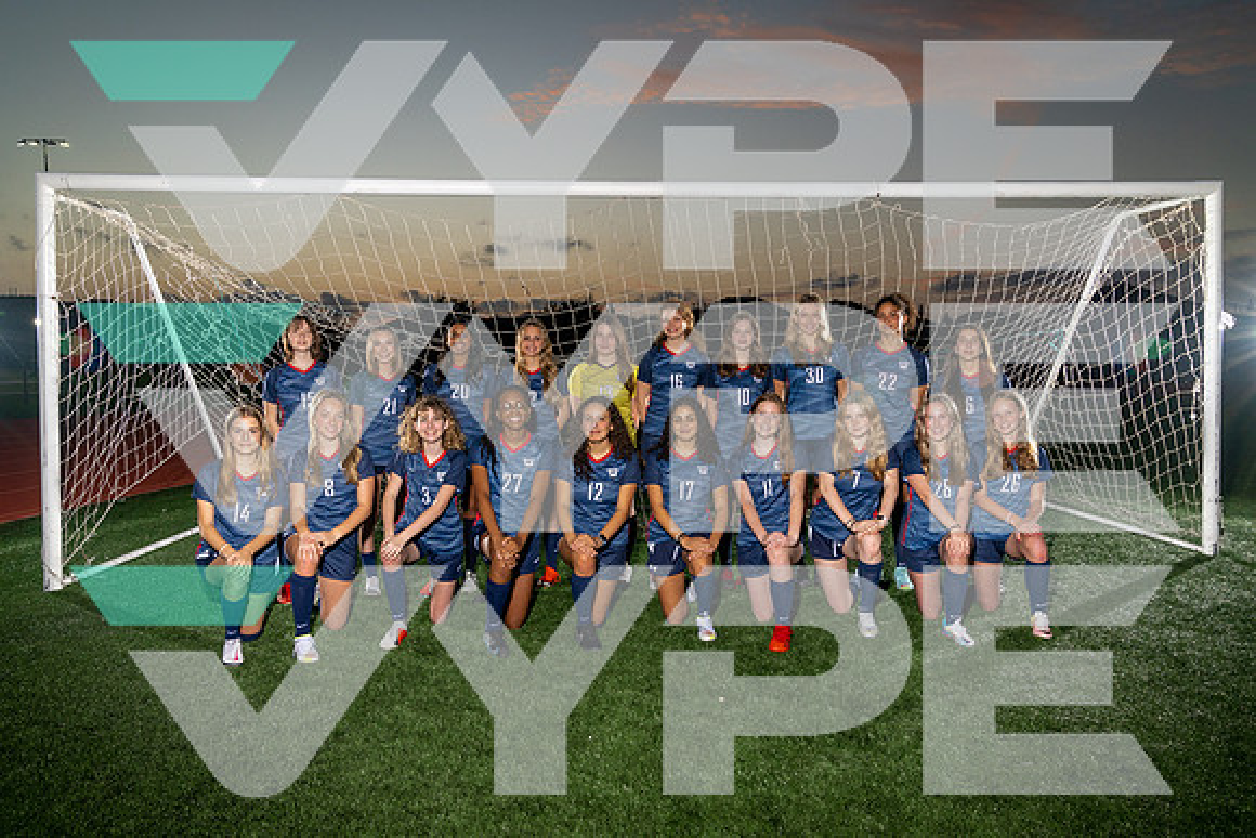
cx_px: 615
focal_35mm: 27
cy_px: 427
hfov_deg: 68.1
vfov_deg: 48.6
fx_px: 928
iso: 200
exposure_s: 1/250
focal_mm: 26
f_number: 8
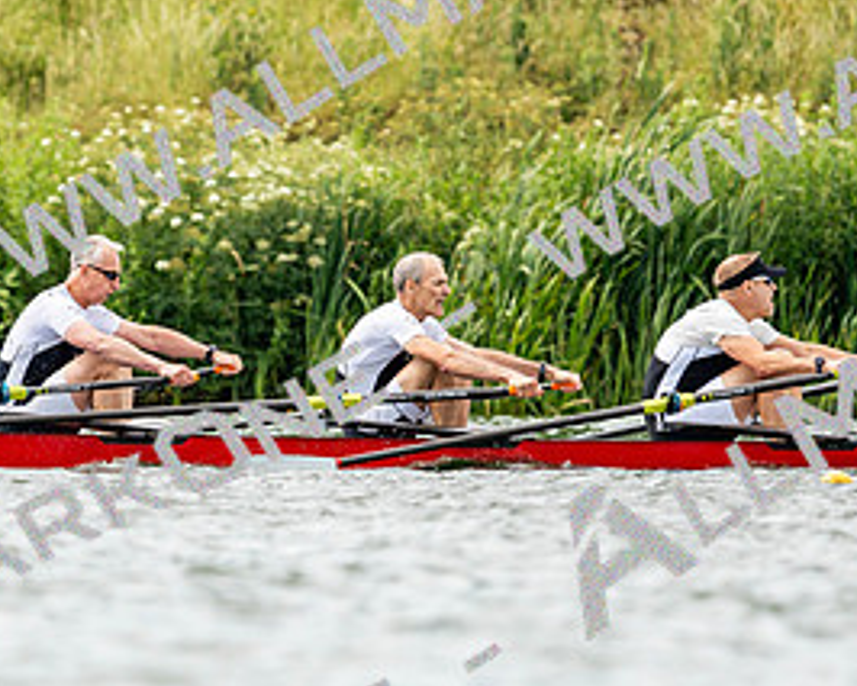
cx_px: 293
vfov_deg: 1.8
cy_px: 333
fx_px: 22455
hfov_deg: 2.2
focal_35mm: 885
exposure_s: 1/2000
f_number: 6.3
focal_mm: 433
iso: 400
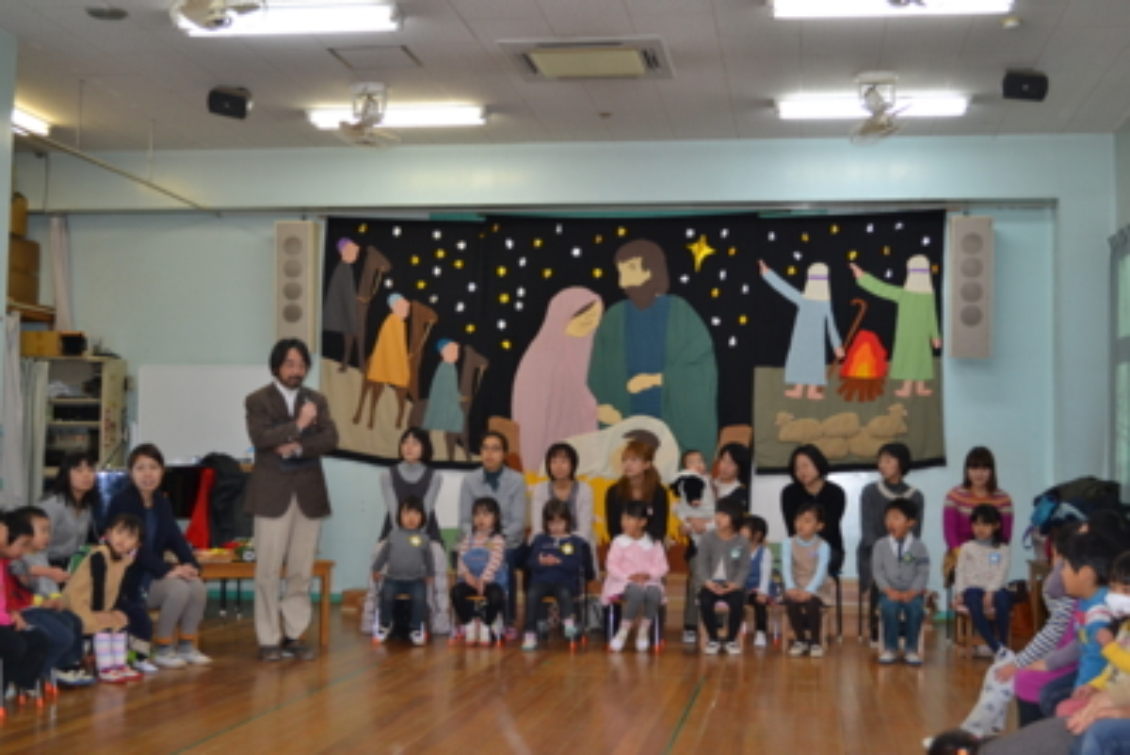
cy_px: 378
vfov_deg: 28.1
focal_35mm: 48
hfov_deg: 41.1
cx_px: 565
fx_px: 1507
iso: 500
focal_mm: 32
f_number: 4.8
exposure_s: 1/60
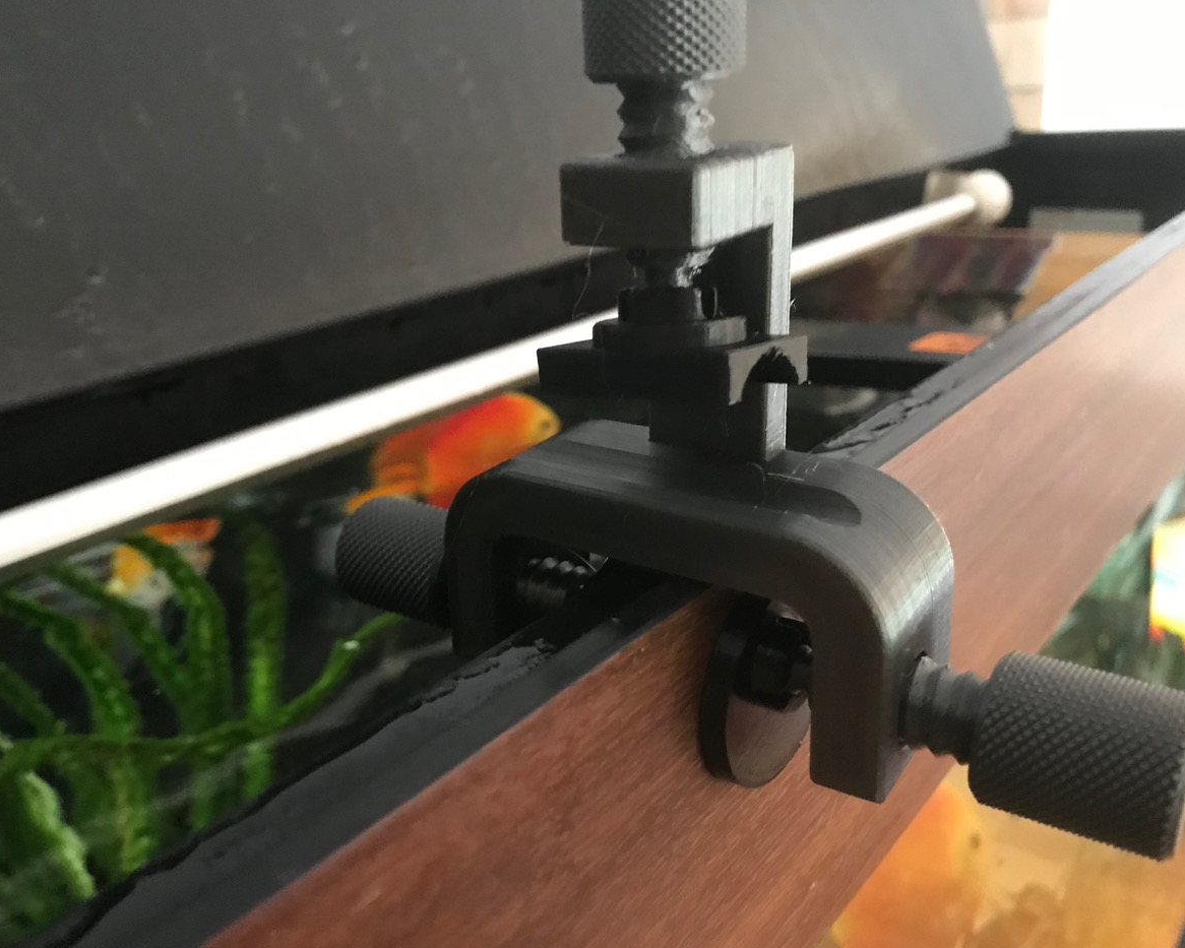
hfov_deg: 58.7
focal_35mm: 30
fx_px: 1052
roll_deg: +2.2
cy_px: 487
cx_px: 557
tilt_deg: -20.6
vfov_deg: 48.5
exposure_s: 1/6
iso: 100
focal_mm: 3.99
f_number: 1.8
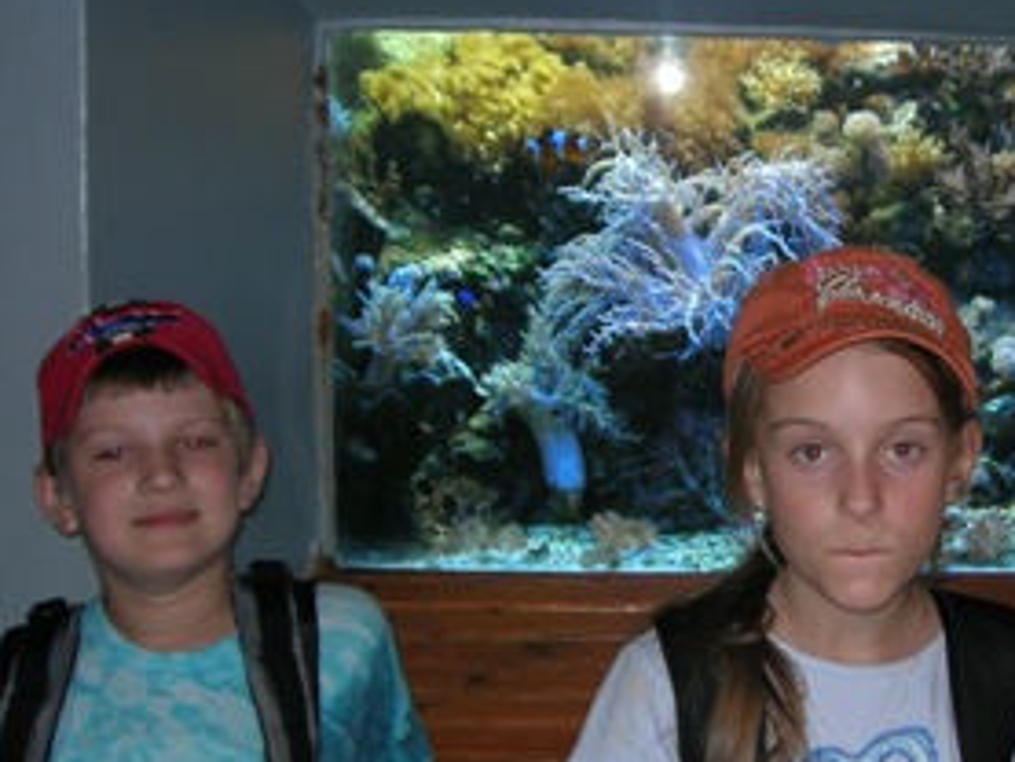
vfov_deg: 20.7
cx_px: 861
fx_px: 2083
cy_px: 427
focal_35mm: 71
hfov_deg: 26.7
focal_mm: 7.8
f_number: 2.8
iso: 64
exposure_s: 1/60.1
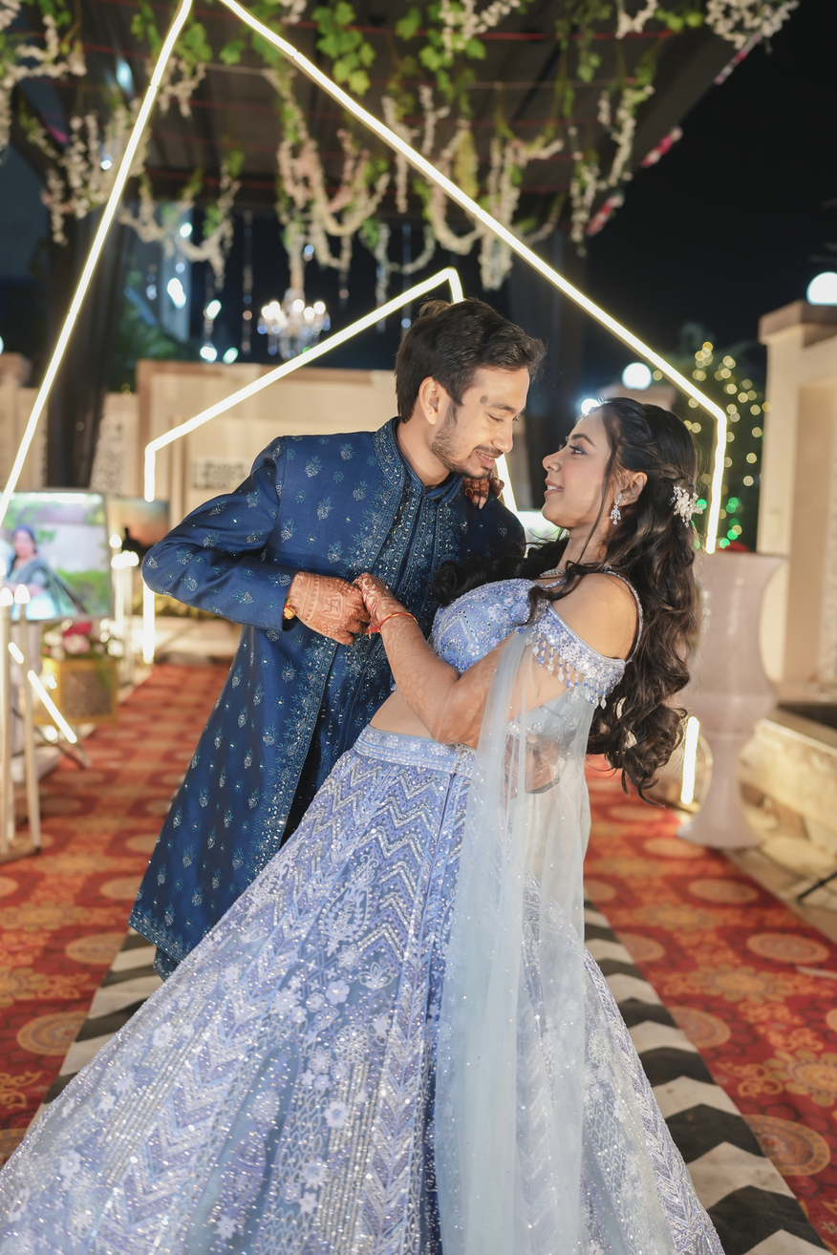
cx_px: 418
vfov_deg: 54.4
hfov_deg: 37.9
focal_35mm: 35
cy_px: 628
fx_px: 1221
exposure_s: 1/125
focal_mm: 35
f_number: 2
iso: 320
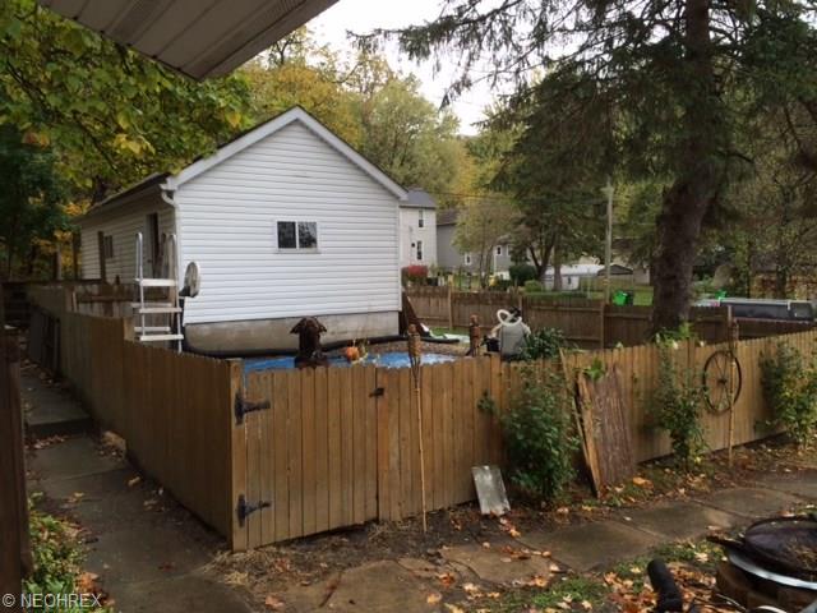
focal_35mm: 30
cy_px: 306
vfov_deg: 46.8
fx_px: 708
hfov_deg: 60.0
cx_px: 408
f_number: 2.2
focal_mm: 4.12
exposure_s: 1/281
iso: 32
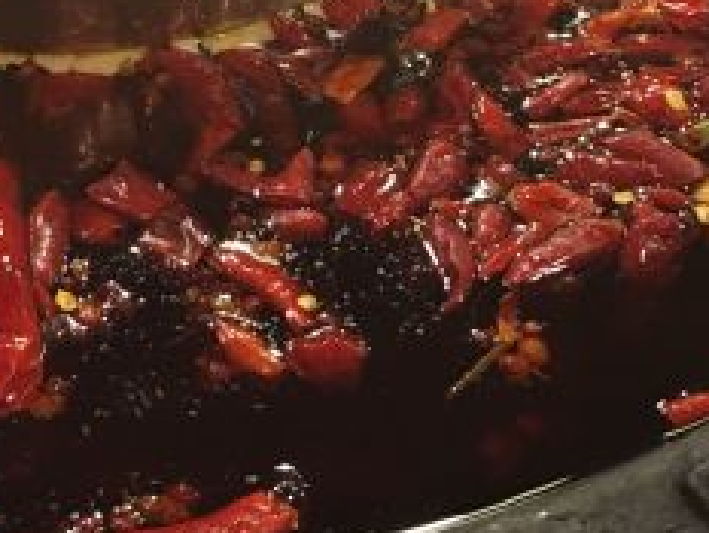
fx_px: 1783
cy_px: 78
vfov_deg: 16.8
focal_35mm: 87
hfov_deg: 22.4
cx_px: 243
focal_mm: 4.15
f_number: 2.2
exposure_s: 1/33
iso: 200
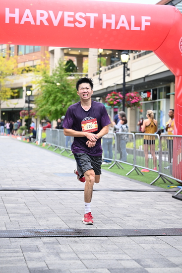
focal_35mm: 70
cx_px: 91
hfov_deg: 19.5
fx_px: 530
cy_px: 136
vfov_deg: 28.8
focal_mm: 70
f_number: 2.8
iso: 1250
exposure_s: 1/1600
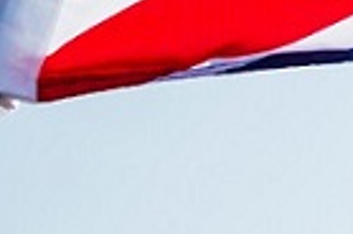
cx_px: 975
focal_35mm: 177
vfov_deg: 7.4
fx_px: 1732
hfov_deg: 9.6
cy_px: -272
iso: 100
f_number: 5
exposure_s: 1/1250
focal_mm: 24
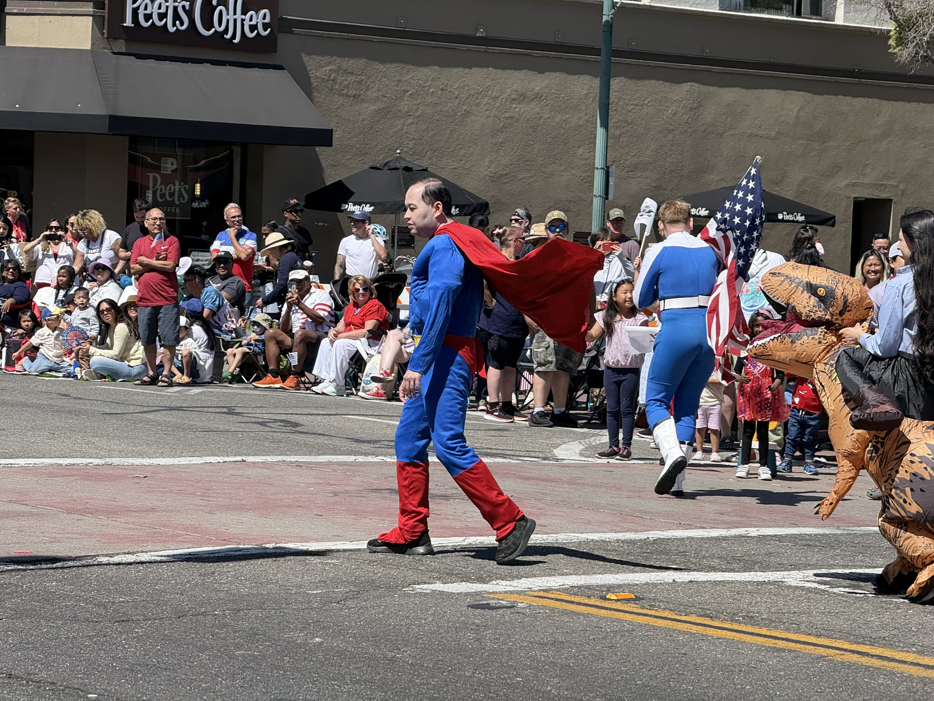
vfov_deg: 12.3
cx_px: 467
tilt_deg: -1.3
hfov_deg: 16.4
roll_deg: -1.7
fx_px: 3238
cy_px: 350
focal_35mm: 120
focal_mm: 15.66
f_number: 2.8
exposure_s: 1/1206
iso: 50
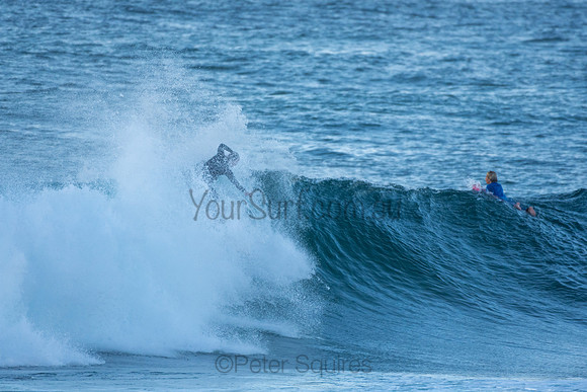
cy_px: 196
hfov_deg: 2.7
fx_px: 12231
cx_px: 294
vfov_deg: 1.8
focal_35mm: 750
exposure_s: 1/1600
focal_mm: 500
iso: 800
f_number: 5.6
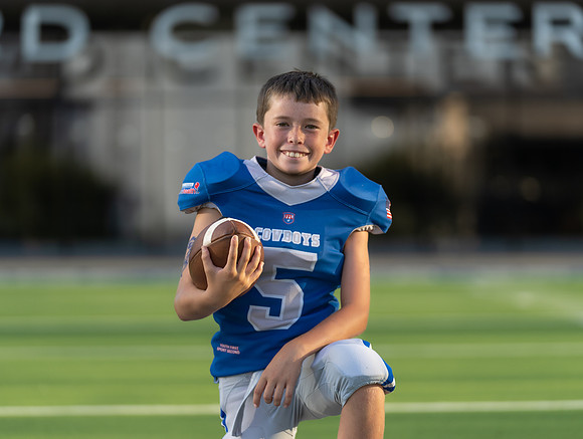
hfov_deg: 11.2
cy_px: 215
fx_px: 2971
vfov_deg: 8.5
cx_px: 301
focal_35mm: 176
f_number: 2.8
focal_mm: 146
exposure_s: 1/640
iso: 100
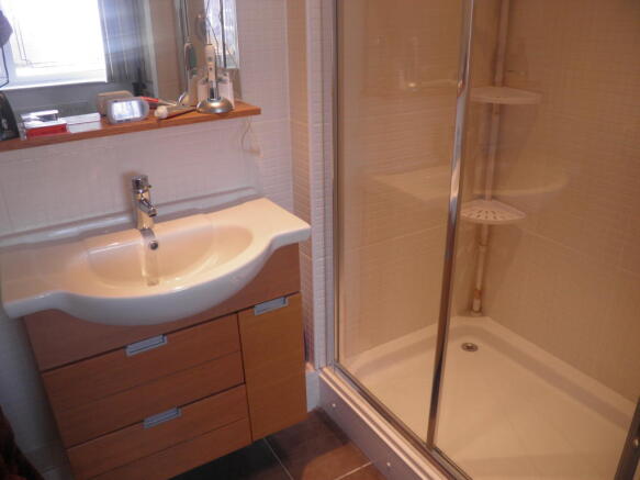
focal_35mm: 28
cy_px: 240
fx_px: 518
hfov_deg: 63.5
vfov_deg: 49.7
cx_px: 320
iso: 50
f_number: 2.8
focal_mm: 4.9
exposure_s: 1/30
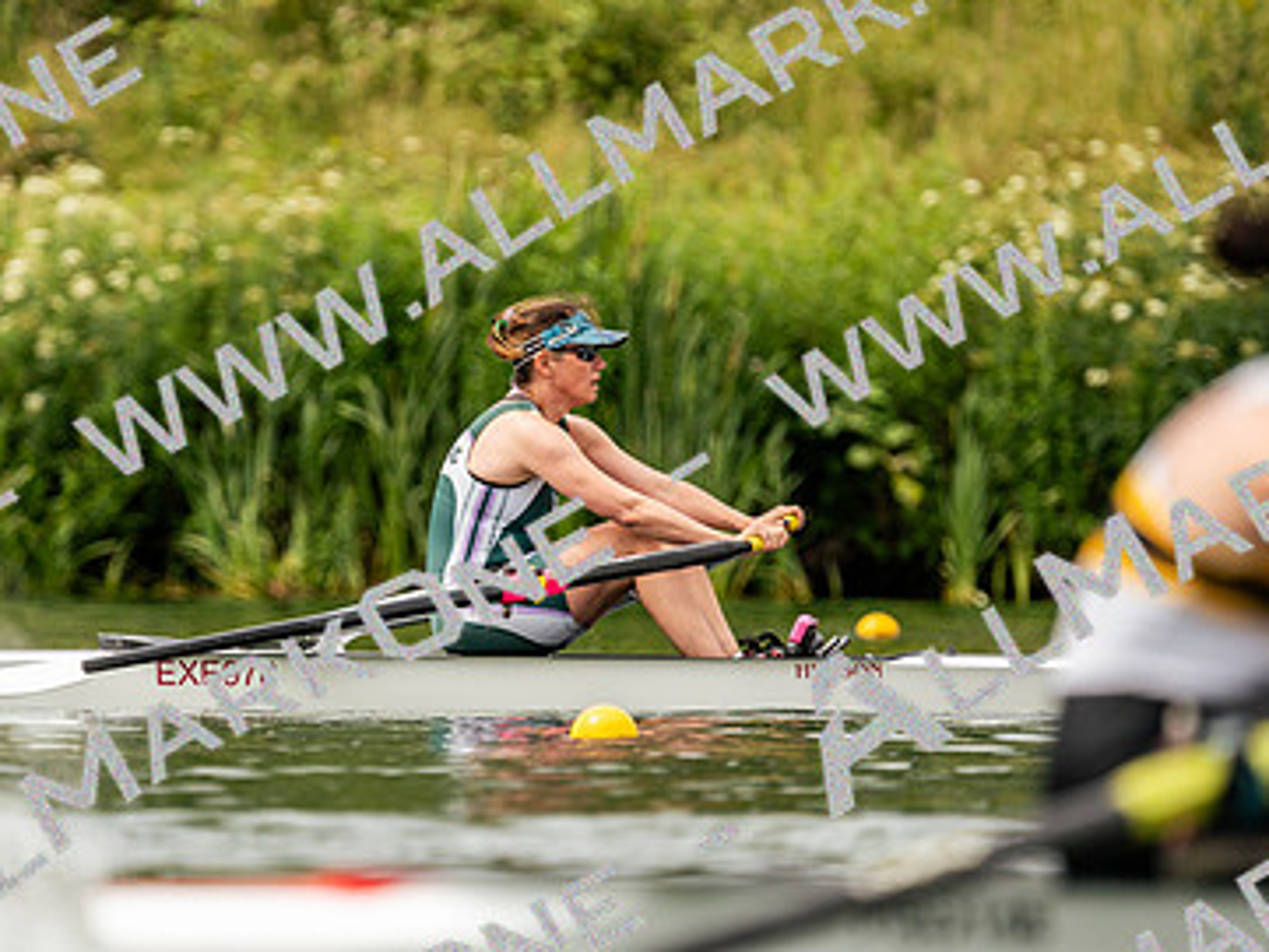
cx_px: 510
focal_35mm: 927
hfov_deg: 2.1
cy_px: 487
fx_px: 33995
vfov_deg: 1.6
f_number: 6.3
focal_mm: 600
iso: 400
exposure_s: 1/2000
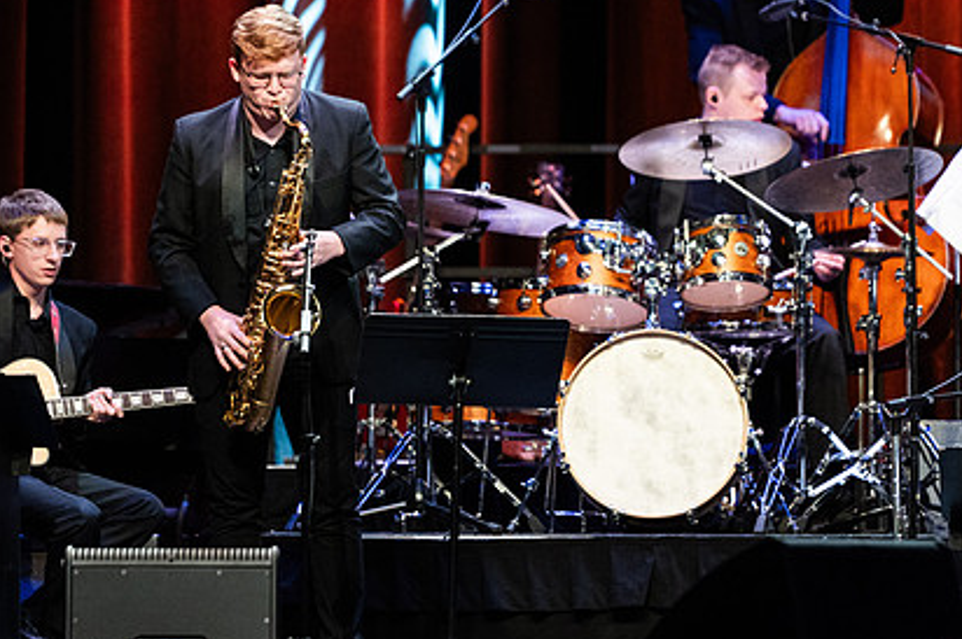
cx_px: 577
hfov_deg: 7.1
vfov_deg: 4.7
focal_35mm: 292
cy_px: 303
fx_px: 7796
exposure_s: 1/400
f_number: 2.8
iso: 6400
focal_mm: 200
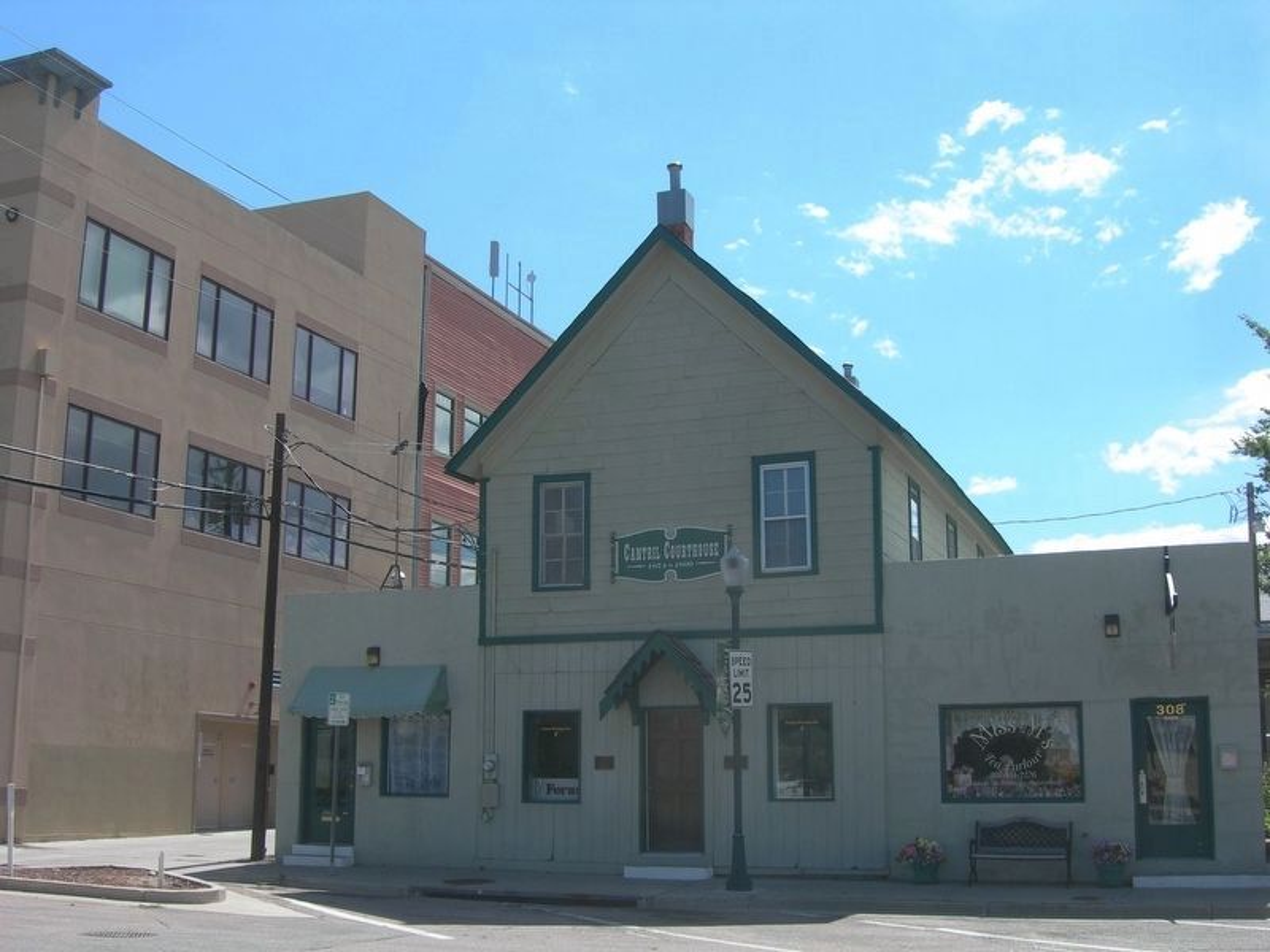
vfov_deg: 35.1
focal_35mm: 41
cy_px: 476
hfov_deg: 45.8
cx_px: 635
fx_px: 1504
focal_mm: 8.5
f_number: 4.9
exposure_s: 1/410
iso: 50
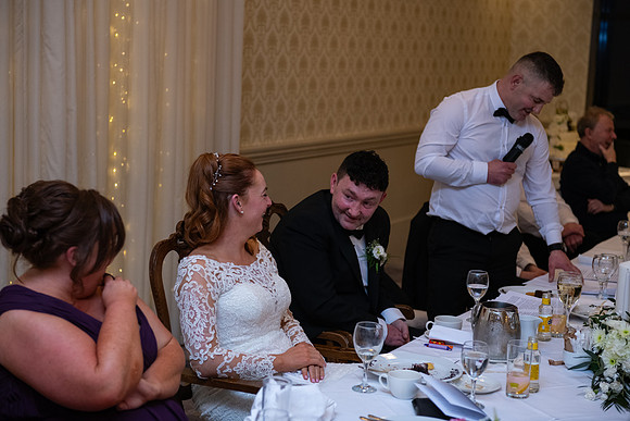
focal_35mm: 70
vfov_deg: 19.5
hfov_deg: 28.8
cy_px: 210
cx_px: 315
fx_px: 1225
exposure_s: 1/160
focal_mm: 70
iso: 1000
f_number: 3.5
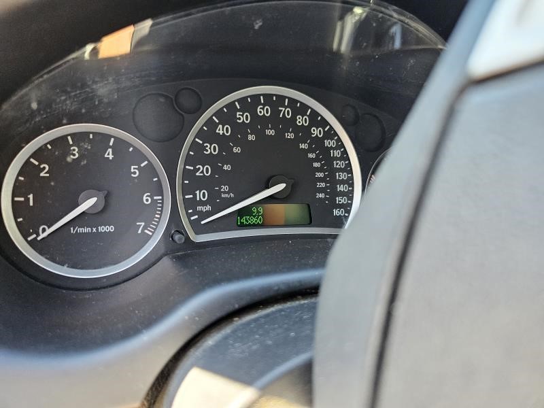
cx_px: 272
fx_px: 361
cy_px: 204
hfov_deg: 73.9
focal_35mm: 23
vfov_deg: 58.9
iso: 400
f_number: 1.7
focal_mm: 6.3
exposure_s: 1/120
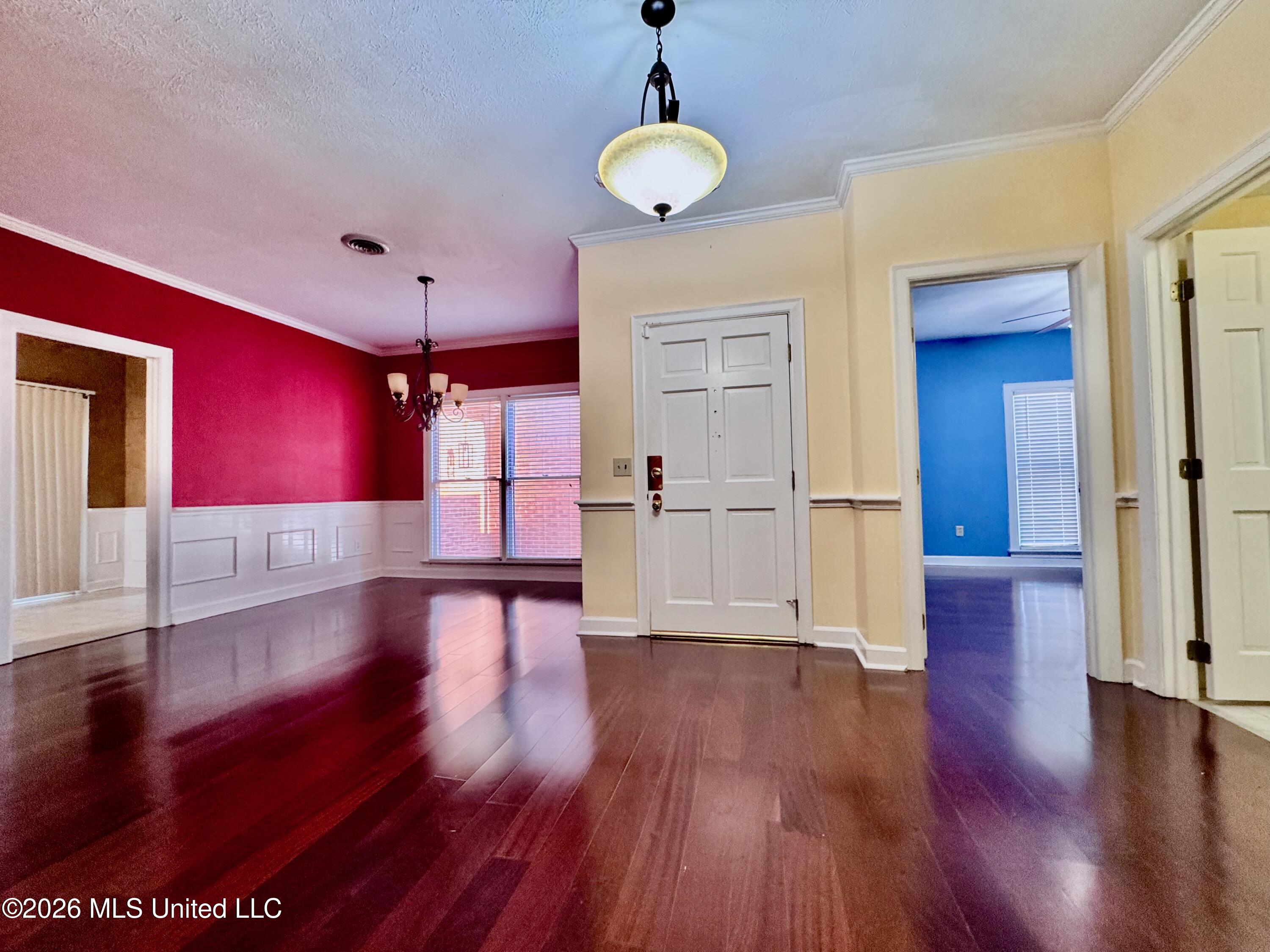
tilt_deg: +2.1
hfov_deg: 102.1
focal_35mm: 14
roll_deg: +1.3
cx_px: 635
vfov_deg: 85.7
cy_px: 476
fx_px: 514
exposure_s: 1/120
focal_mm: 2.22
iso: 320
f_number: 2.2
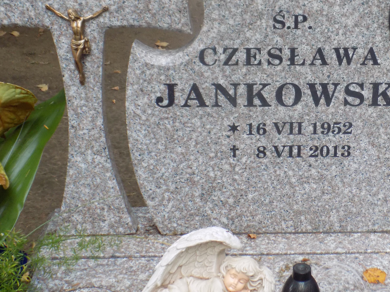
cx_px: 280
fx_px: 732
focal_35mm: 65
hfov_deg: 29.5
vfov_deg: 22.5
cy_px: 110
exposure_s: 1/30
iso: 250
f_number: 3.6
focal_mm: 7.3
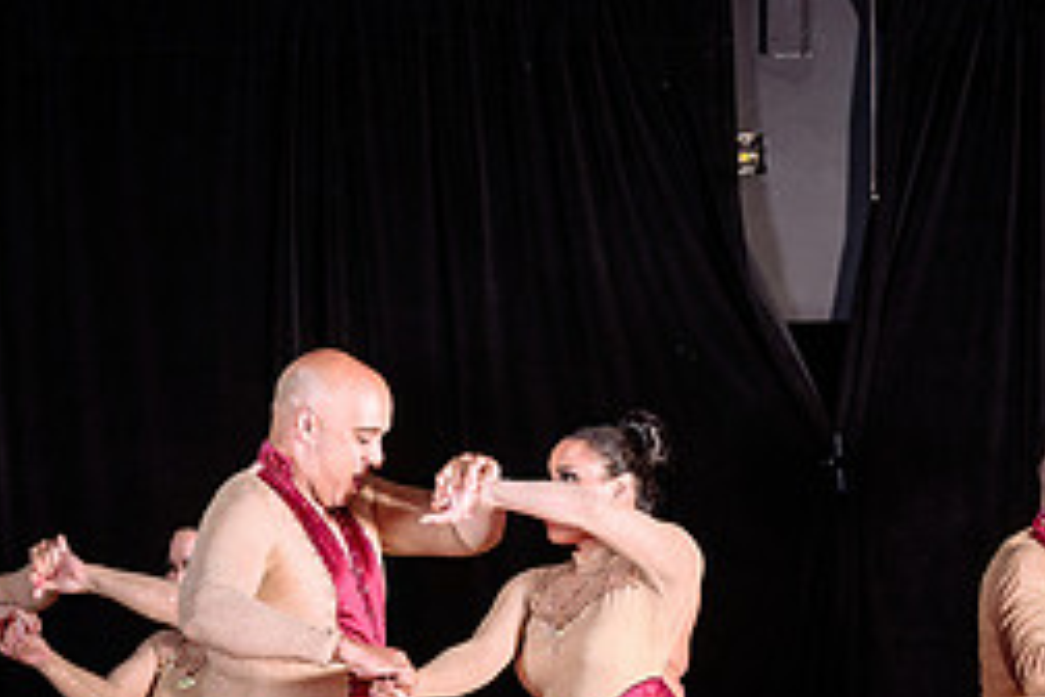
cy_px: 715
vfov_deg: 6.9
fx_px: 5776
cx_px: 691
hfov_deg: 10.3
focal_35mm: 199
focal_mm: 70
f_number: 2.8
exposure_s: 1/160
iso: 400
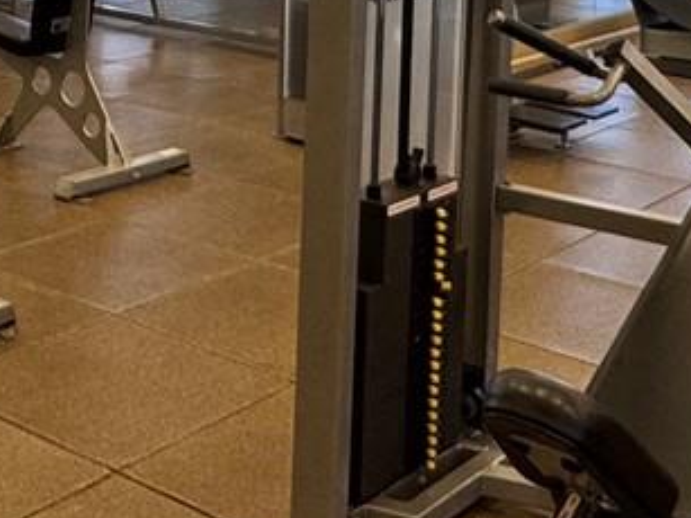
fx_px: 1457
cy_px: -122
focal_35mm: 73
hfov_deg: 26.5
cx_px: 218
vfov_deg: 18.9
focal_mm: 2.22
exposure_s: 1/120
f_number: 2.2
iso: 160
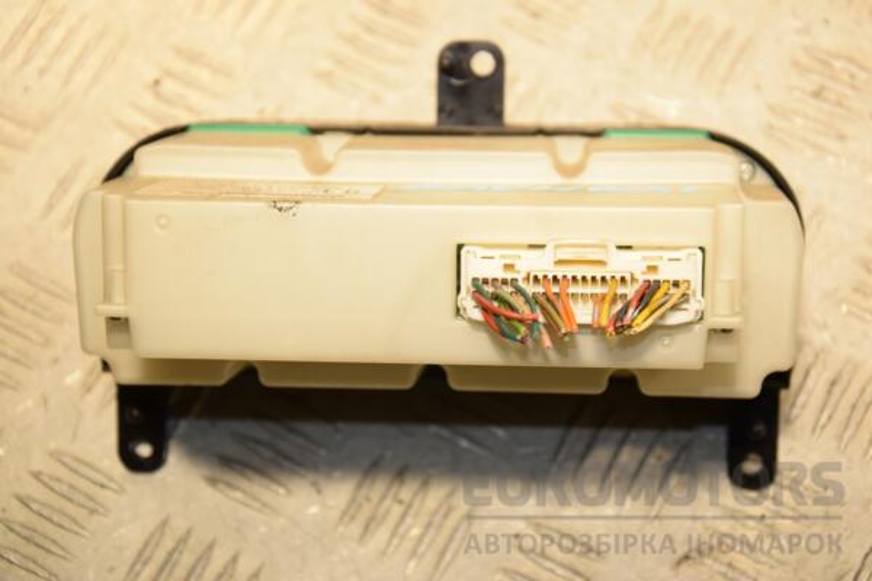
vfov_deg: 17.5
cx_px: 436
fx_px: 1889
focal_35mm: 78
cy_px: 290
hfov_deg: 26.0
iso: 800
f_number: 5.6
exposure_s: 1/200
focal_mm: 52
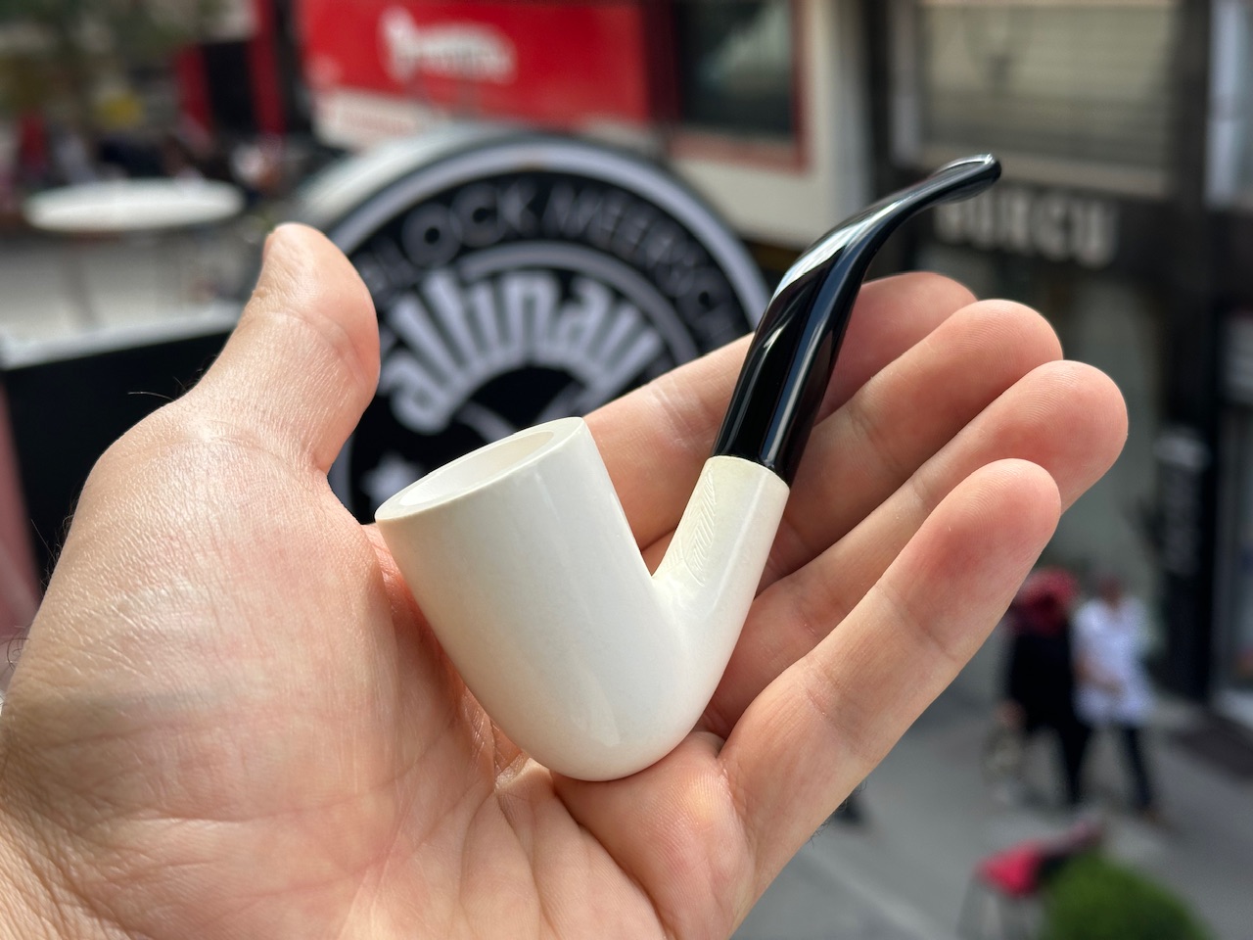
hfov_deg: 39.7
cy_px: 470
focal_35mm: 48
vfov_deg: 30.3
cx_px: 626
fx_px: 1737
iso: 64
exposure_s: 1/903
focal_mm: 6.86
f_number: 1.78
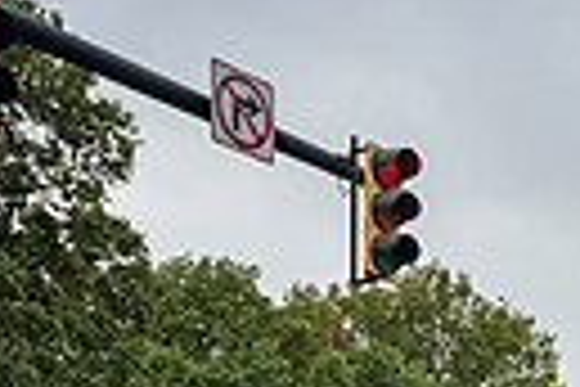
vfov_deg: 11.1
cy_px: 862
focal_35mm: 108
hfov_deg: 16.9
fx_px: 1740
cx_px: 904
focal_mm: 24
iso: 500
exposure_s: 1/1600
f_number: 4
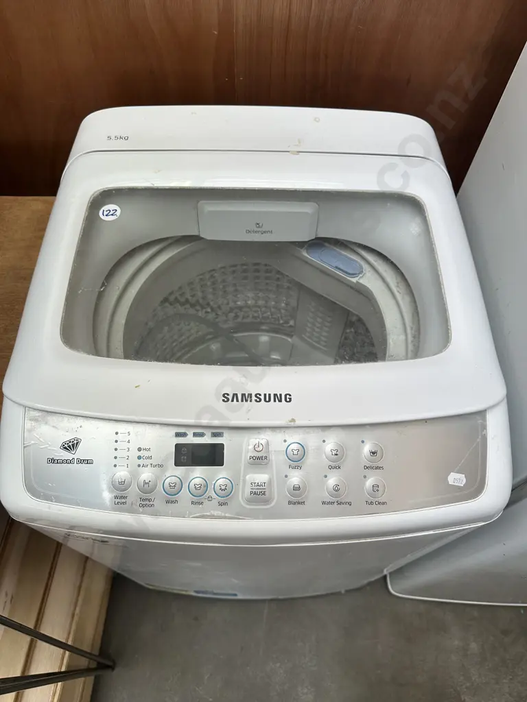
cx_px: 264
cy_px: 351
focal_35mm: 24
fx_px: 487
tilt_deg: -58.2
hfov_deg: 56.8
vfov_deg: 71.6
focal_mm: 6.86
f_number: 1.78
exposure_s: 1/327
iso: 80
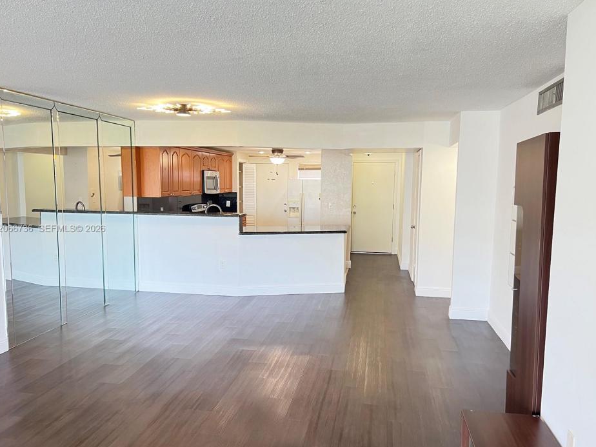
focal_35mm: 27
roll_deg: -1.5
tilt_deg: -8.6
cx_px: 294
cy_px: 229
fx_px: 465
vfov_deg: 51.3
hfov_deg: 65.3
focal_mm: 5.7
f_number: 1.5
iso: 125
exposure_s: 1/60
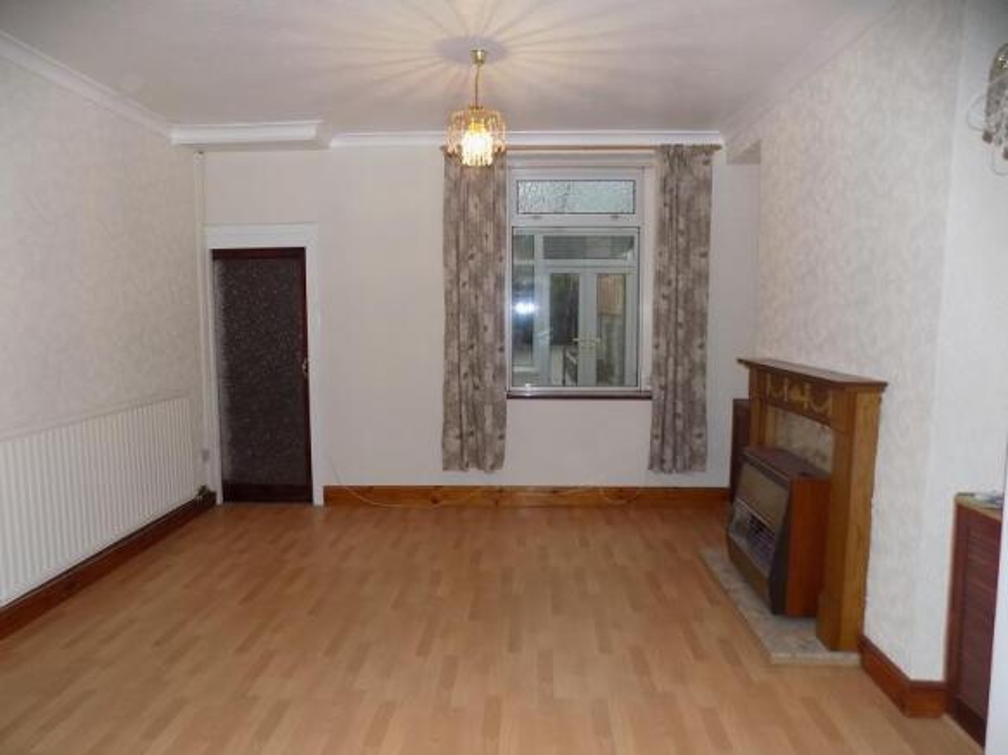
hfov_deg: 73.9
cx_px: 504
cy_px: 378
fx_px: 670
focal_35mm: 23
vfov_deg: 58.9
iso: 200
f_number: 3.1
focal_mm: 4
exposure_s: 1/30
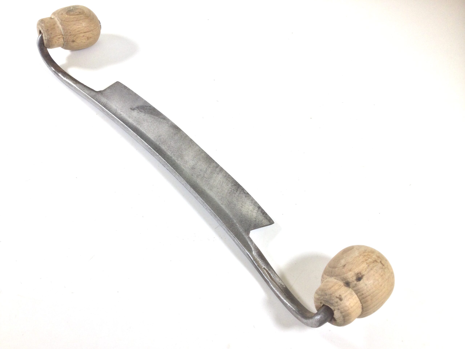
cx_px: 232
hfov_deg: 58.4
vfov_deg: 45.4
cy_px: 174
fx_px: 416
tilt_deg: -56.7
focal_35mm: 31
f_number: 2.4
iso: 25
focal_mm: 3.3
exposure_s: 1/100
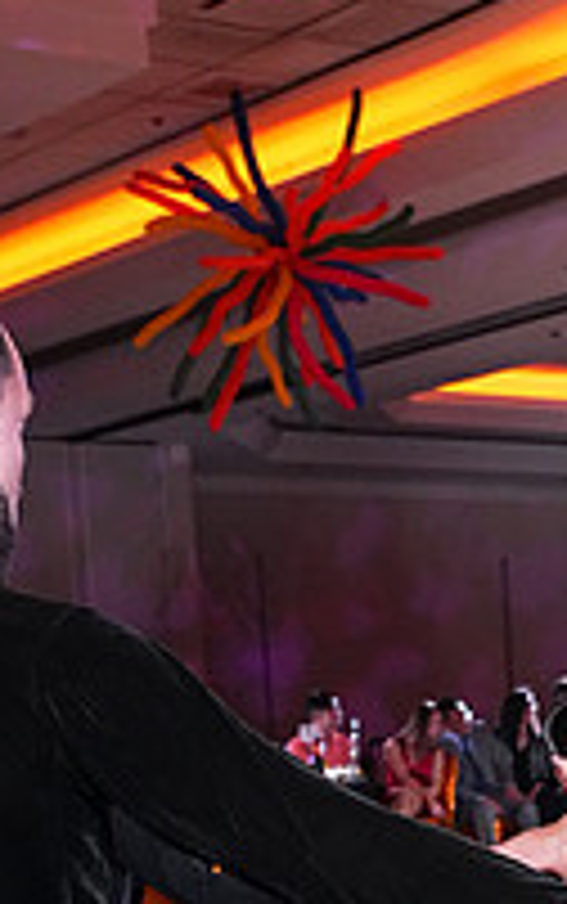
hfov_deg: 13.4
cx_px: 506
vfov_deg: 19.7
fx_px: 2393
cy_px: 1174
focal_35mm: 97
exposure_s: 1/400
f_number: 5
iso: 5000
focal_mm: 33
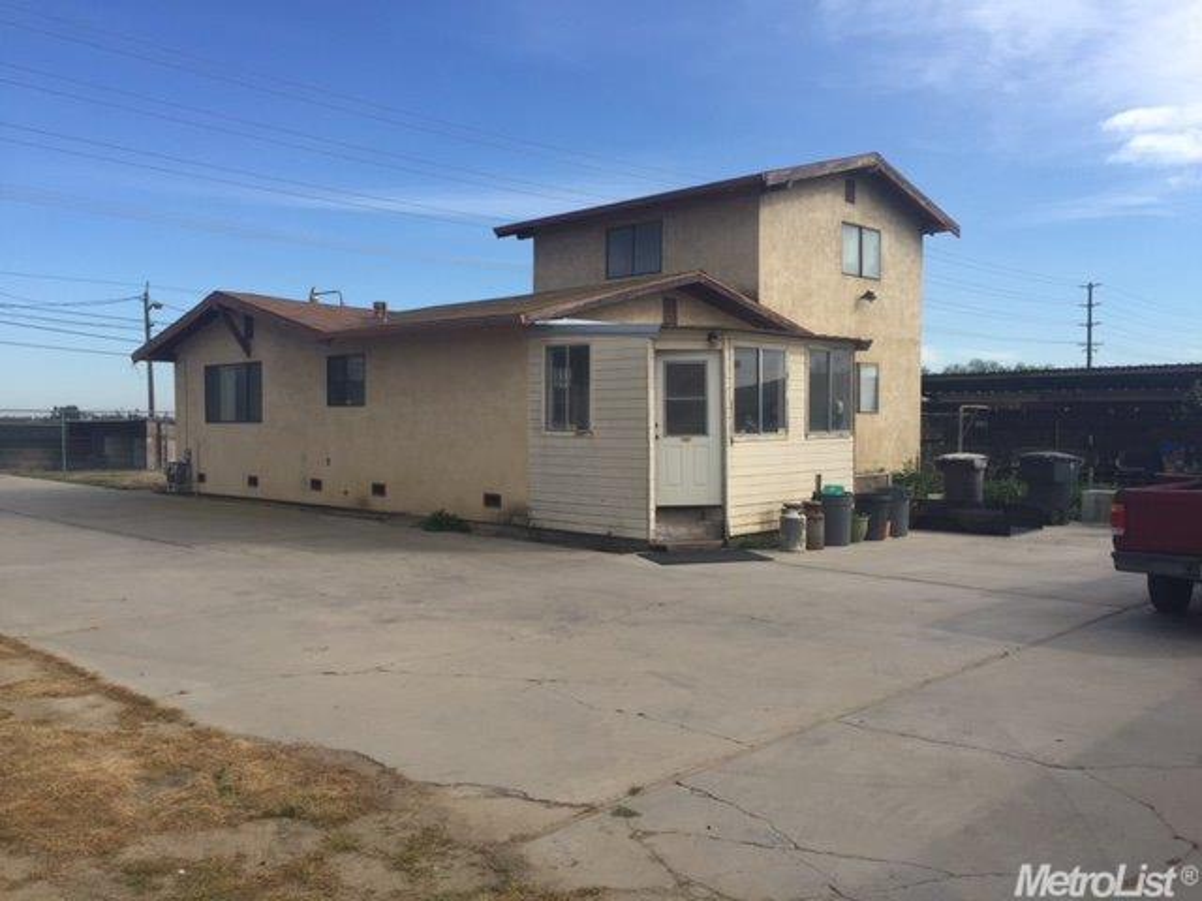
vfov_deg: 48.2
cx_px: 601
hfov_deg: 61.7
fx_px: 1007
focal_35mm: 29
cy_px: 450
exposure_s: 1/1647
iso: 32
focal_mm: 4.15
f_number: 2.2
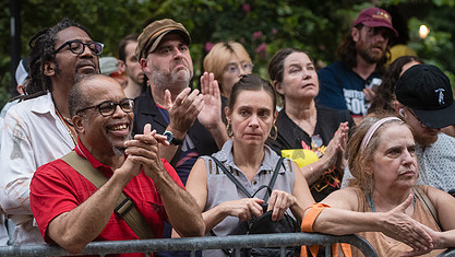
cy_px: 193
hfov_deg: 12.8
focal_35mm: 168
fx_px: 2028
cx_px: 128
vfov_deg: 7.2
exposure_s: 1/250
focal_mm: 80
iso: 2000
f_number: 4
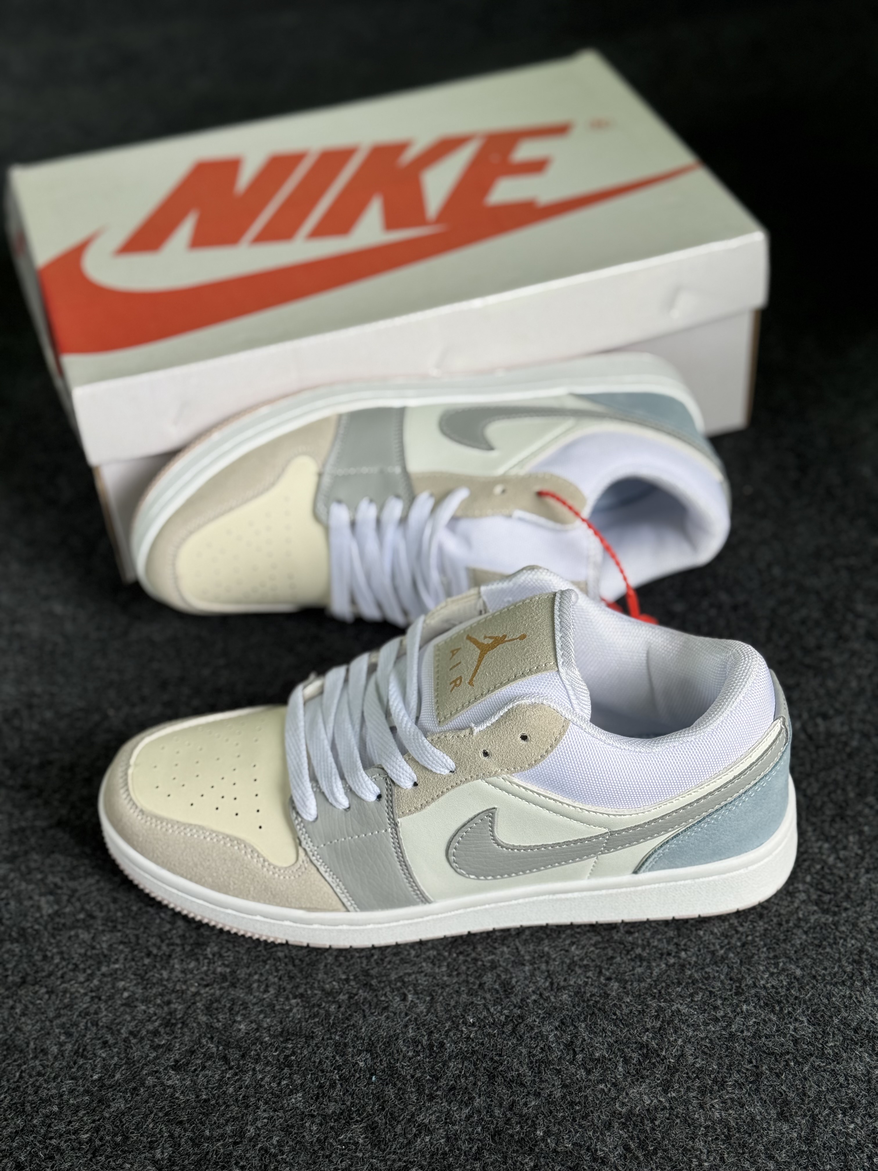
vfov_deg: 39.7
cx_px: 439
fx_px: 1623
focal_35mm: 48
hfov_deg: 30.3
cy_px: 586
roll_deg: +4.9
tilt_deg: -42.1
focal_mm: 6.76
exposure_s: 1/428
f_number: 1.78
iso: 64
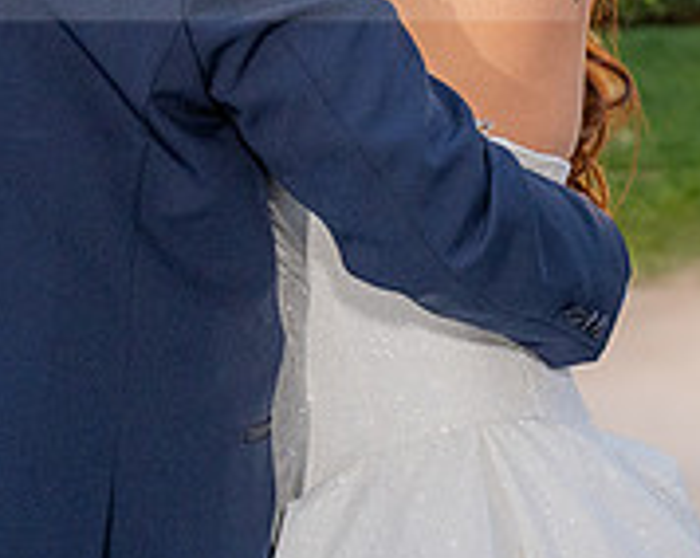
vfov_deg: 10.6
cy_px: -73
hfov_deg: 13.4
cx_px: 244
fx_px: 2980
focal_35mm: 144
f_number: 4
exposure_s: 1/200
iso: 1600
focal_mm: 47
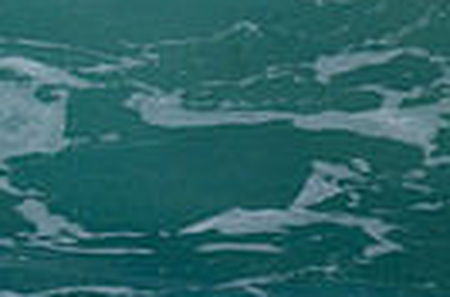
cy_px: 21
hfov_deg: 0.4
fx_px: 59969
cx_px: -851
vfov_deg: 0.3
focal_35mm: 4809
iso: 140
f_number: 6.3
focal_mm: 800
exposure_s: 1/2000
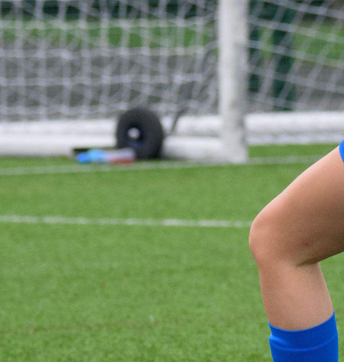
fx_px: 9967
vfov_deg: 2.1
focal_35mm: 863
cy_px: -1
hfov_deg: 2.0
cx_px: 696
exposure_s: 1/1250
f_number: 4.8
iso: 900
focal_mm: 145
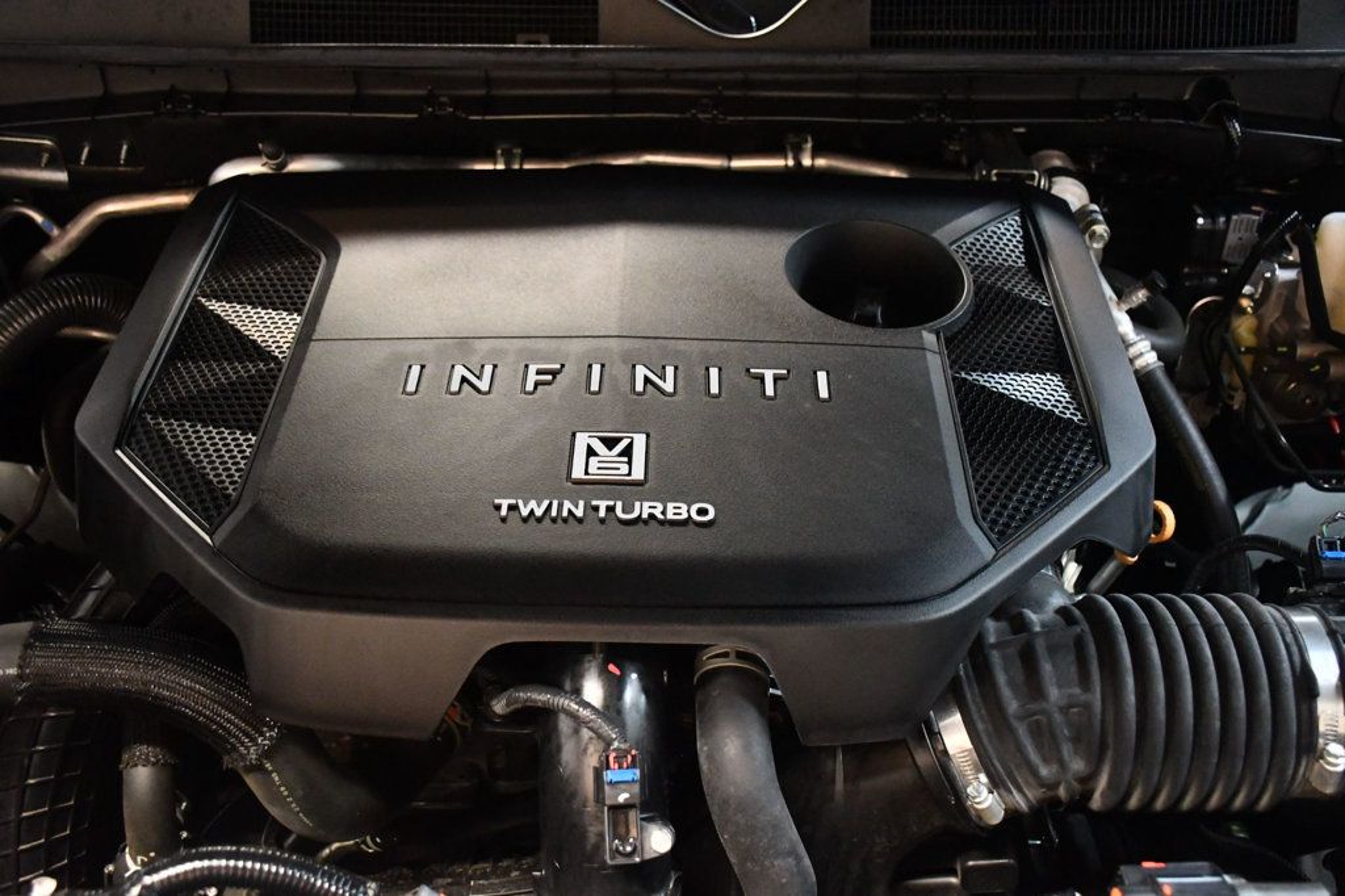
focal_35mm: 39
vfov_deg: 34.2
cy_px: 448
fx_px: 1457
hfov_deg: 49.6
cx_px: 672
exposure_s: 1/60
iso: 8000
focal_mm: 26
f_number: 3.8
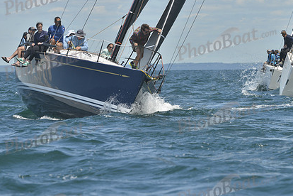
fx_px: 3190
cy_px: 89
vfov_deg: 3.5
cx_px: 141
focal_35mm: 392
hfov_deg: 5.3
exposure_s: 1/800
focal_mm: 280
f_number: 9
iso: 280
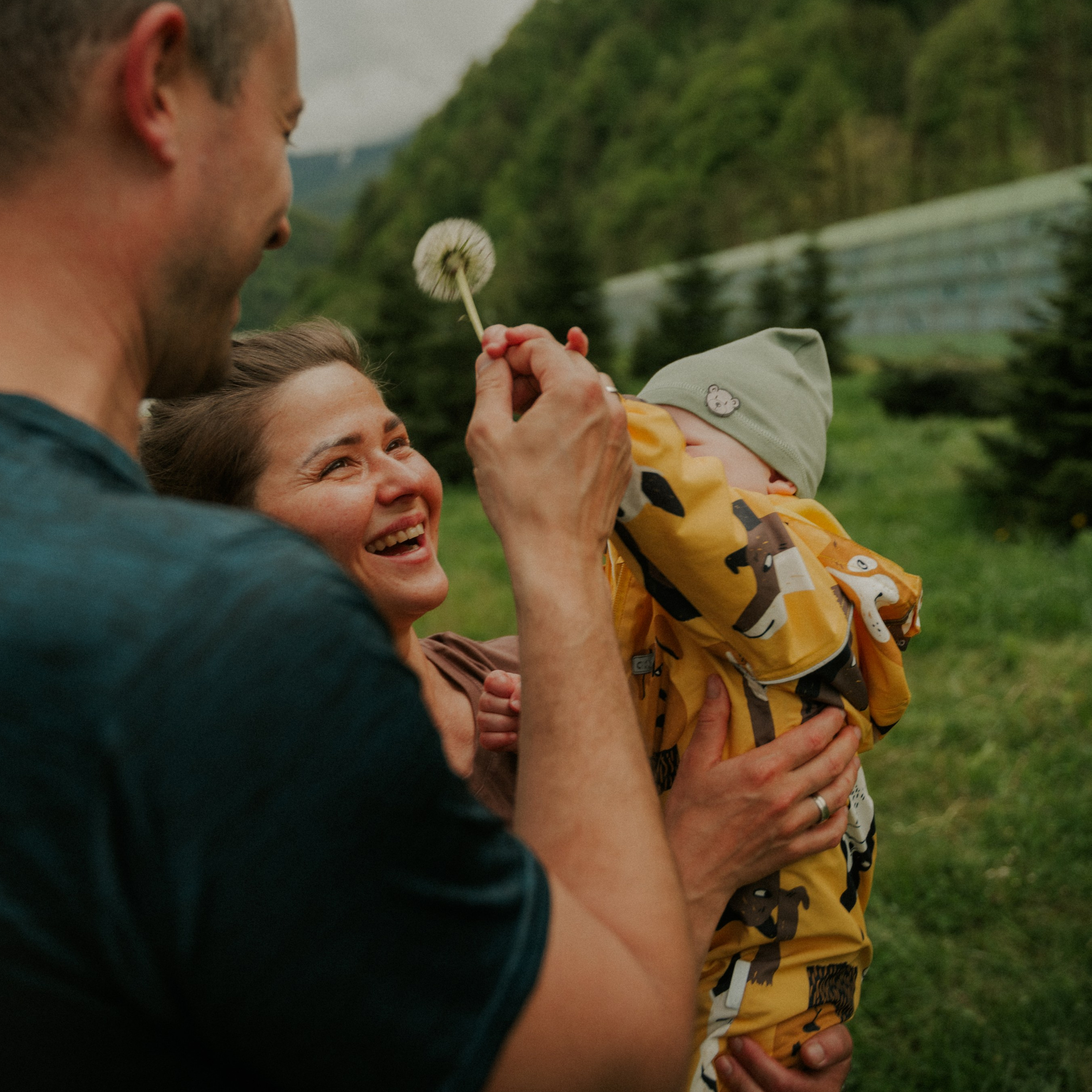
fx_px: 1285
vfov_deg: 45.7
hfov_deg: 46.0
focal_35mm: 36
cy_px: 410
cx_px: 545
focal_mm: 28
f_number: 2.8
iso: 100
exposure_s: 1/125
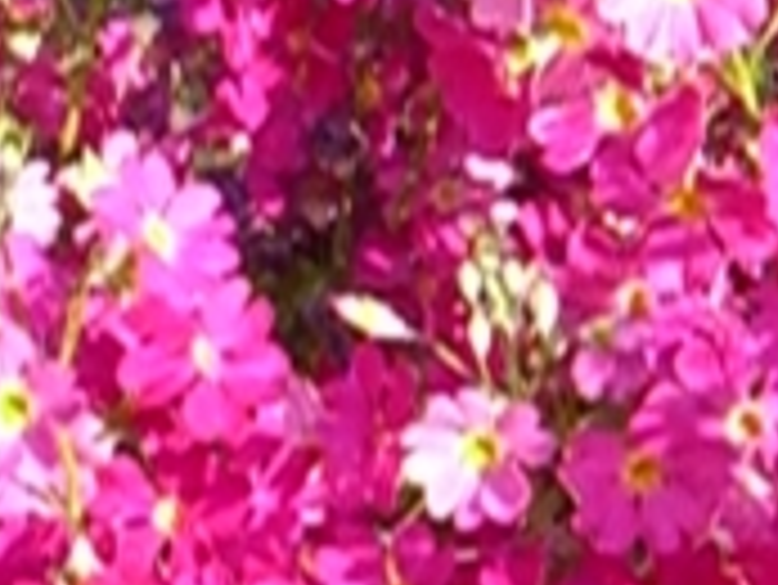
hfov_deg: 11.2
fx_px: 3958
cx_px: 616
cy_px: 360
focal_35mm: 176
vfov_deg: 8.4
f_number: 4
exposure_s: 1/400
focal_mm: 7.9
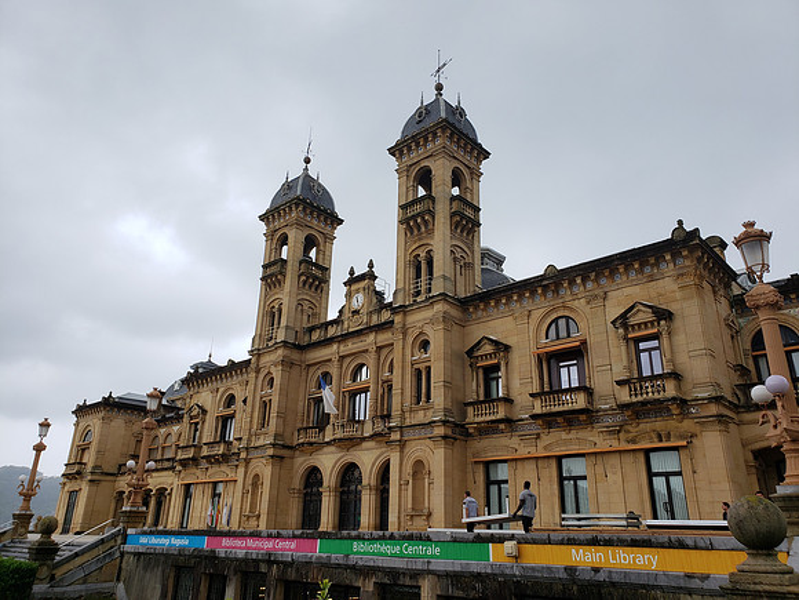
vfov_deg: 53.1
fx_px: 600
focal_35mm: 26
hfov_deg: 67.3
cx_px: 400
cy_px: 300
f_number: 2.4
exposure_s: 1/258
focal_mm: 4.3
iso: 50
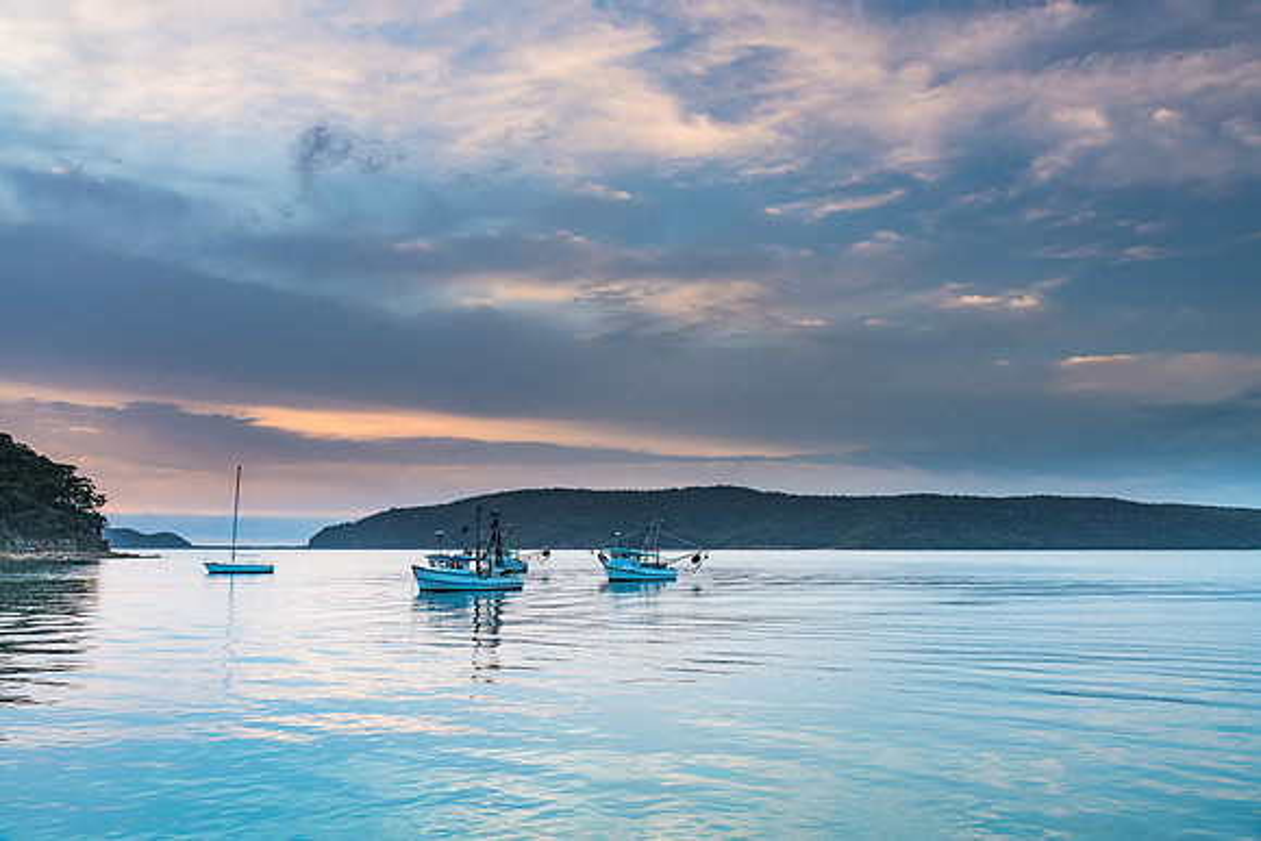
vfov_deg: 42.0
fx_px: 1095
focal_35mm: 31
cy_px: 420
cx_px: 630
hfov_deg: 59.9
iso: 400
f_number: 9
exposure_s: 1/10
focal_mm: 31
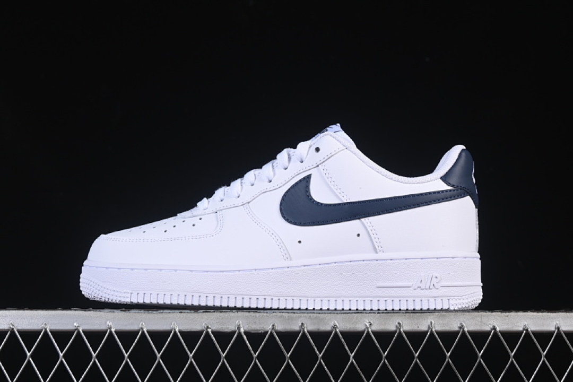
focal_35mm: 75
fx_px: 1194
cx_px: 286
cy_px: 191
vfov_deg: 18.2
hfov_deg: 27.0
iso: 160
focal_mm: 50
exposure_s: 1/80
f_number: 8
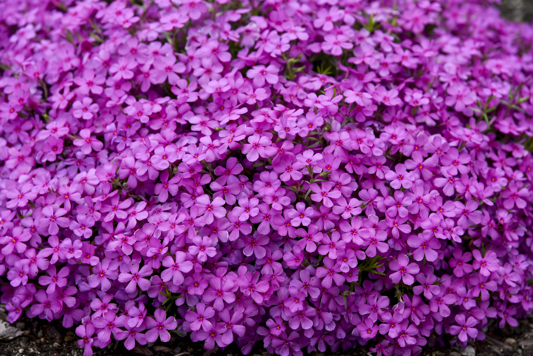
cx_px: 266
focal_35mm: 120
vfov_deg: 11.4
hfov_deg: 17.1
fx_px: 1777
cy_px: 178
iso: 200
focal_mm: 120
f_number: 5.6
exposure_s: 1/500
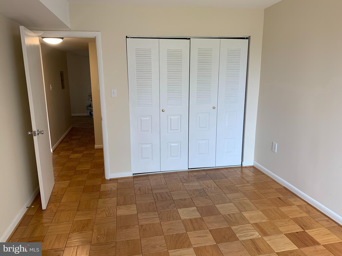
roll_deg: +0.2
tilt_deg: -12.7
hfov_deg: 67.3
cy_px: 128
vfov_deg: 53.1
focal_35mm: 26
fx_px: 257
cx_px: 171
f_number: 1.8
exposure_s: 1/120
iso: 64
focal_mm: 4.25
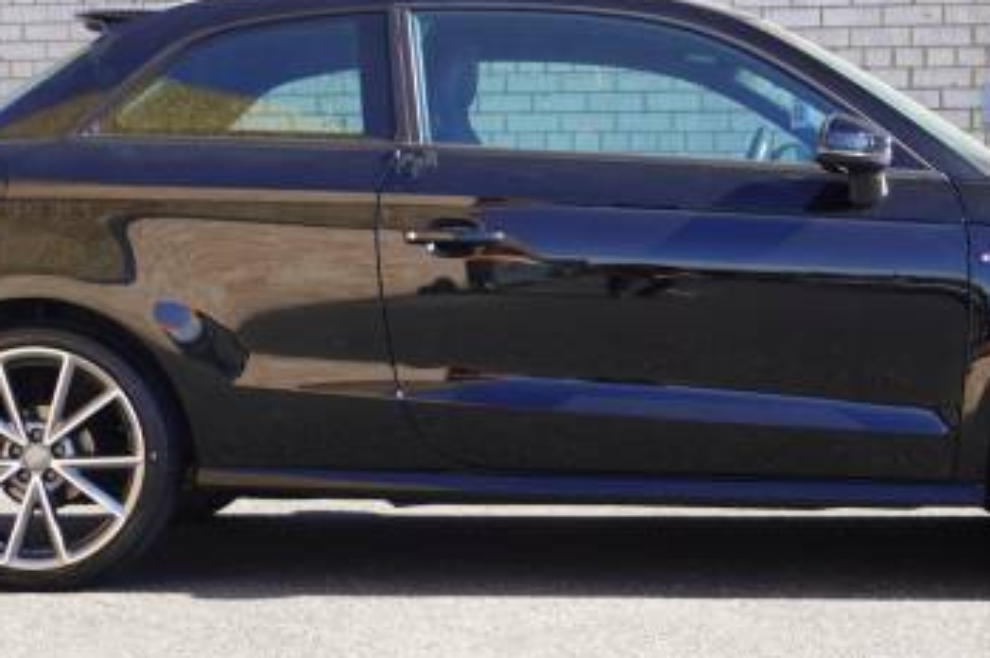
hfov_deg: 23.1
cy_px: 255
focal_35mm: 88
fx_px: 2418
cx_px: 599
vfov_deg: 15.5
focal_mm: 32
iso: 100
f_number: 5
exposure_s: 1/60
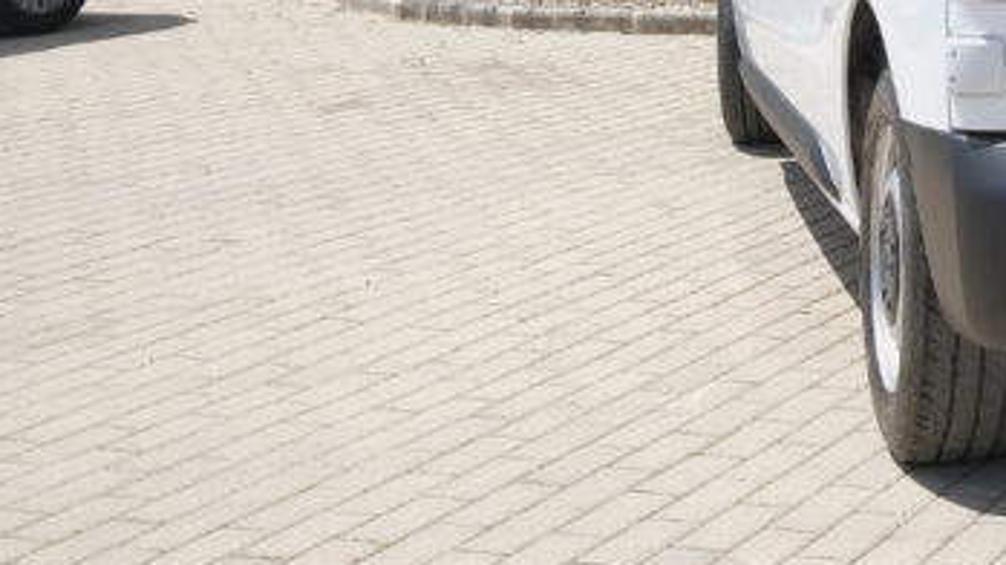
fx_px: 2293
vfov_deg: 13.6
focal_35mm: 86
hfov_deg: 21.8
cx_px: 1378
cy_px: -125
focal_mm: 18.6
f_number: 9
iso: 160
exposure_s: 1/180
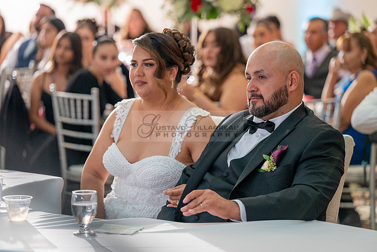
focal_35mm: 135
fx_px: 1414
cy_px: 126
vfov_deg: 10.2
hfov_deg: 15.2
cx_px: 188
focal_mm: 135
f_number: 3.2
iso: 1600
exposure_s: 1/200
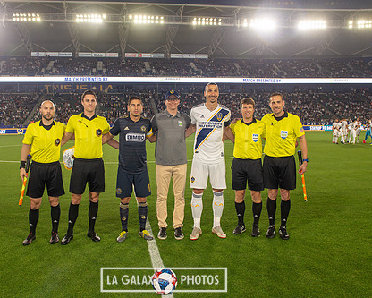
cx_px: 164
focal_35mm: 34
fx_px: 374
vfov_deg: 43.4
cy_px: 145
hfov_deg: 52.7
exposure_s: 1/160
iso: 640
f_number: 6.3
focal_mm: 26
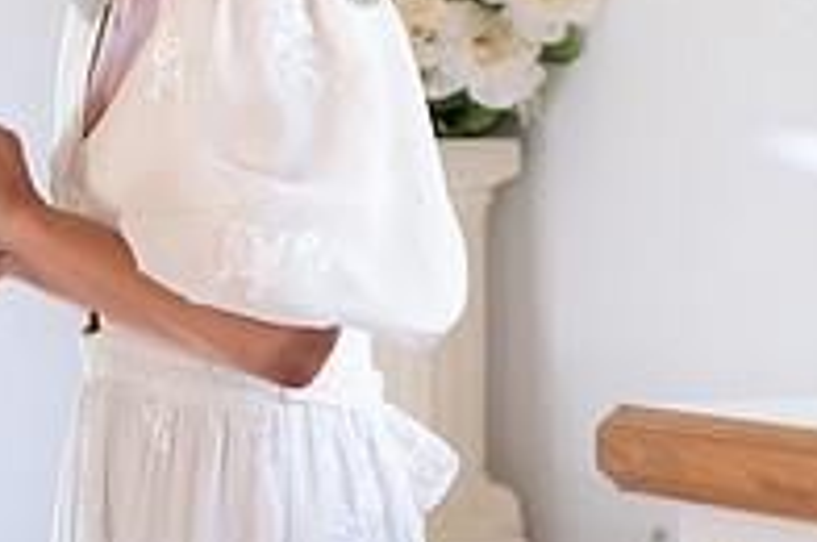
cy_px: -158
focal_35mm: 148
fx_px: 3353
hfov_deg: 13.8
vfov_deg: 9.1
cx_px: 188
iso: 640
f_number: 2.2
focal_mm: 50
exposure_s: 1/200
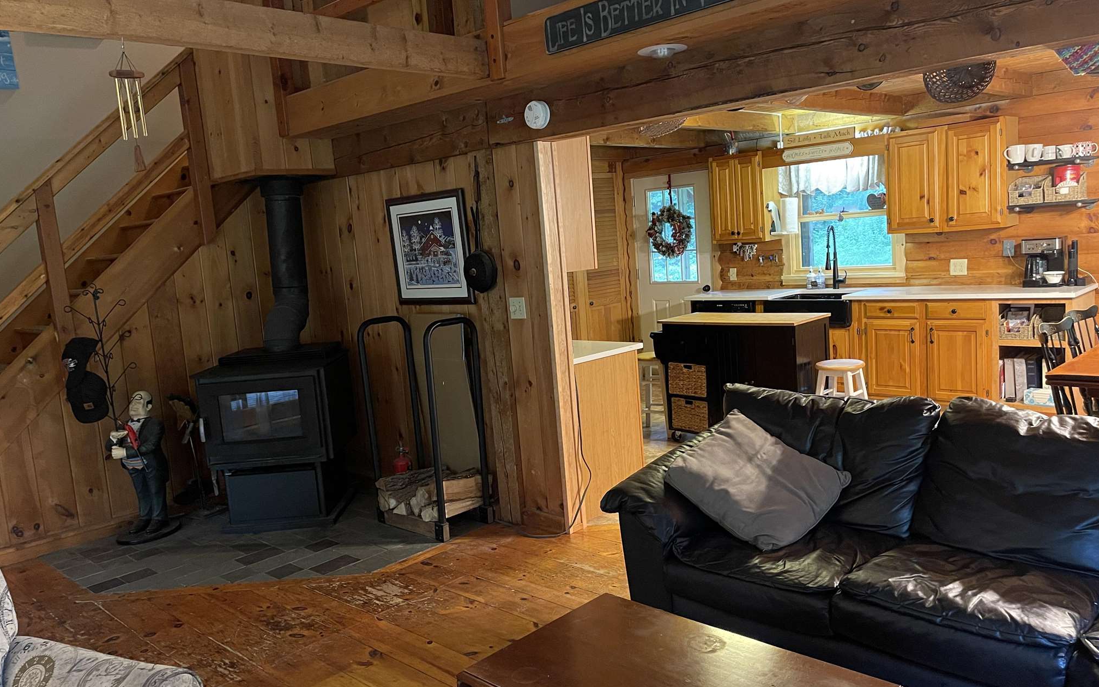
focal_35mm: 28
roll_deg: +4.4
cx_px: 548
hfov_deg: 66.5
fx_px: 839
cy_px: 348
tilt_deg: -8.6
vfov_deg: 44.5
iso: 640
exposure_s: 1/30
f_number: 1.6
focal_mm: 5.1
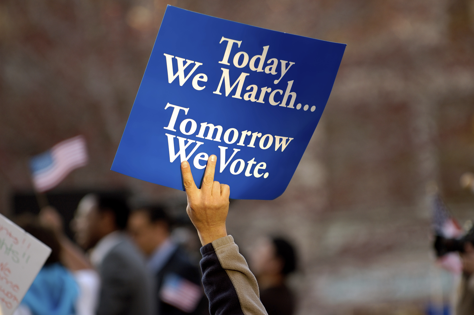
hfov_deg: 6.9
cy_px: 158
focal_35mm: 300
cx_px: 237
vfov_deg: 4.6
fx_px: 3946
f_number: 2.8
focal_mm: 200
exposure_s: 1/200
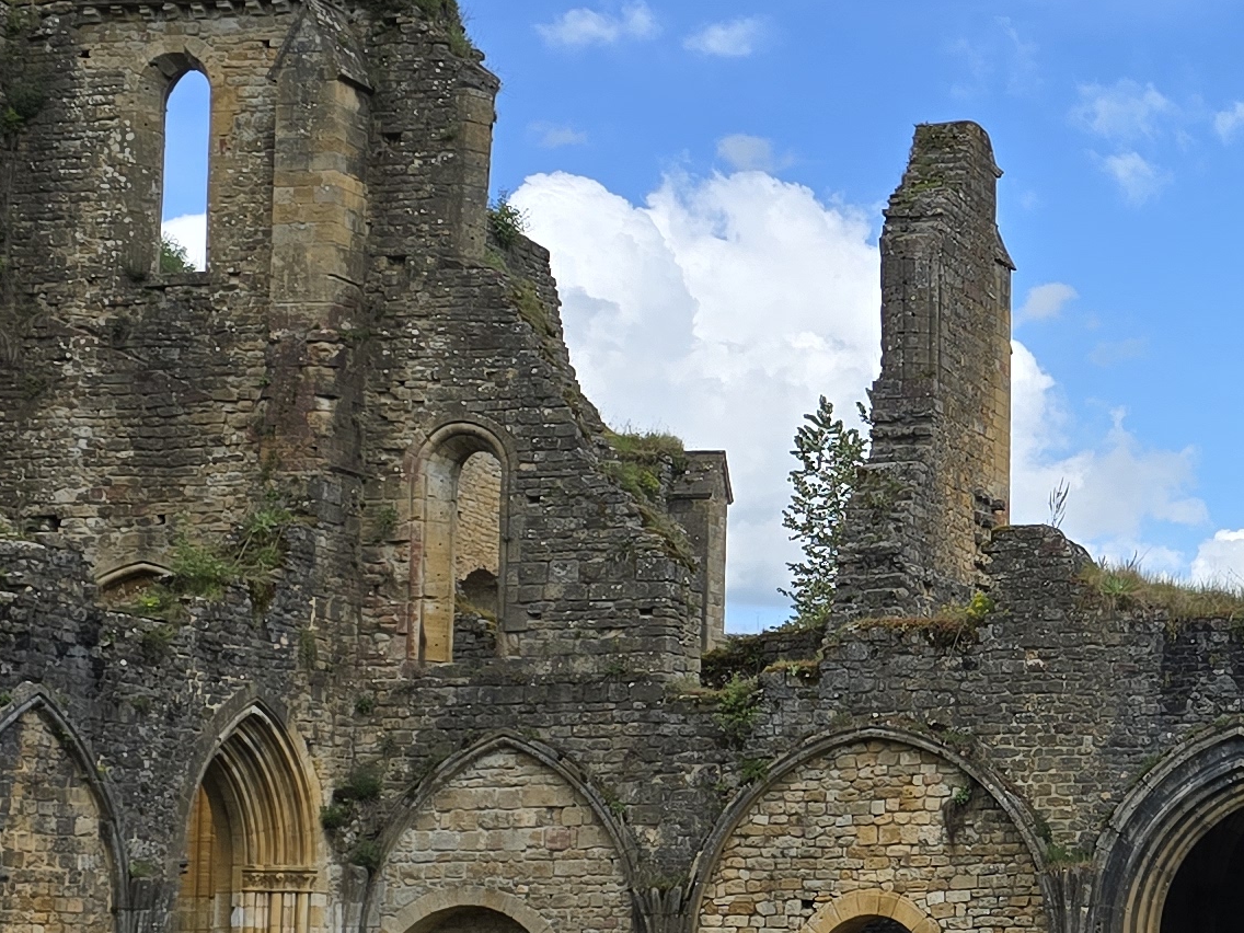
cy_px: 585
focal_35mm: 81
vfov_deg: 18.2
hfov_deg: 22.1
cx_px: 1544
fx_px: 2911
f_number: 1.7
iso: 12
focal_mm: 6.3
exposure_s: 1/742
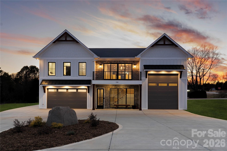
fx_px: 183
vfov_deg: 45.0
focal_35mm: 29
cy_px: 76
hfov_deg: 63.7
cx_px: 114
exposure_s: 1/6
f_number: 6.3
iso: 200
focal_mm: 29
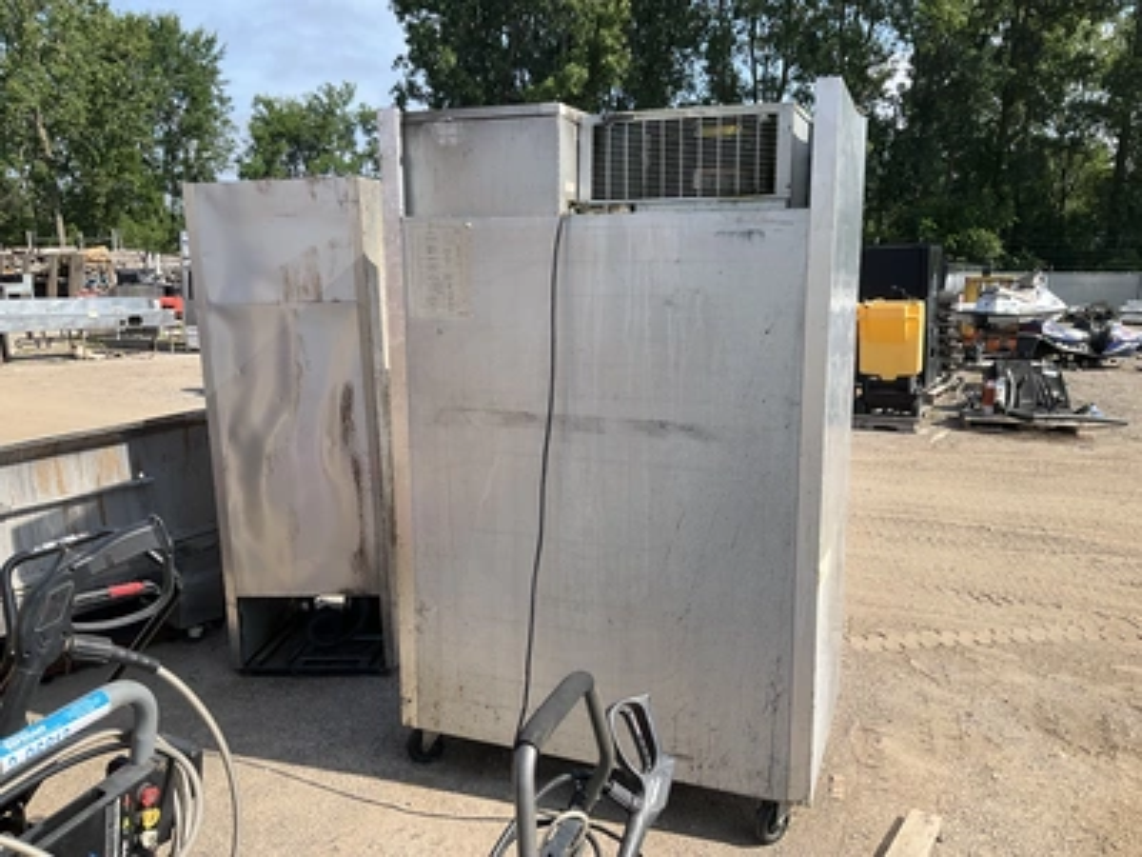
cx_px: 571
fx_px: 957
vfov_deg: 48.2
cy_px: 428
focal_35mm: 29
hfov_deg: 61.7
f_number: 1.8
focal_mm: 3
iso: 25
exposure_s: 1/1342
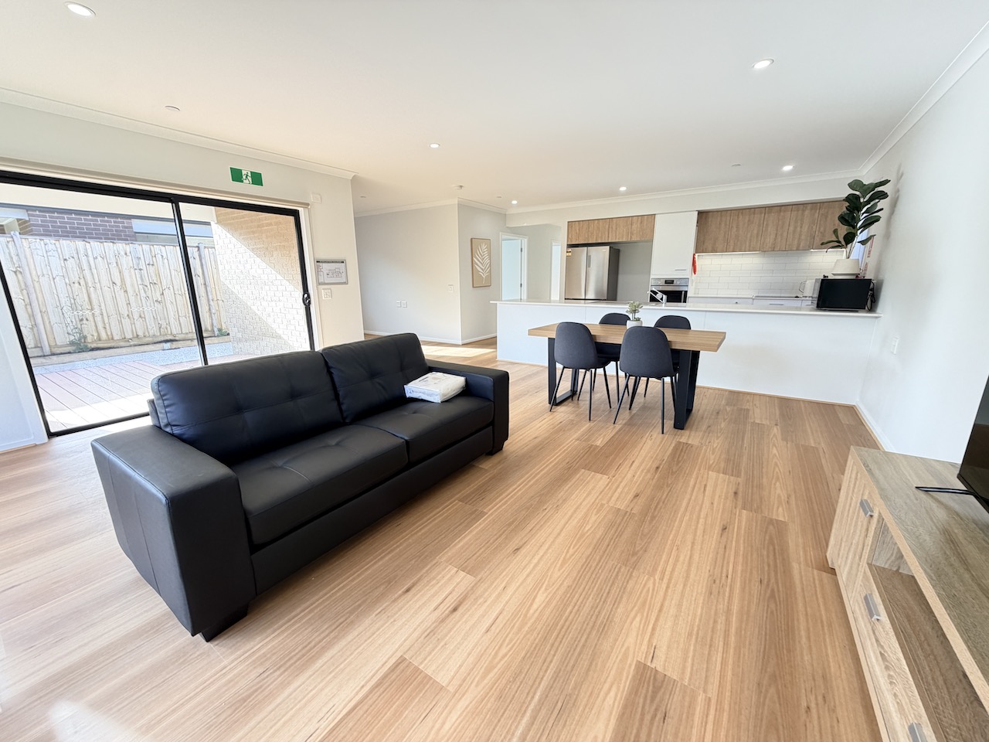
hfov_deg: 102.1
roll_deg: +0.2
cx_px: 494
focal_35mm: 14
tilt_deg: -13.9
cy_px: 371
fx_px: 400
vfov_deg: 85.7
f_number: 2.2
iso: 160
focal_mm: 2.22
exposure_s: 1/100
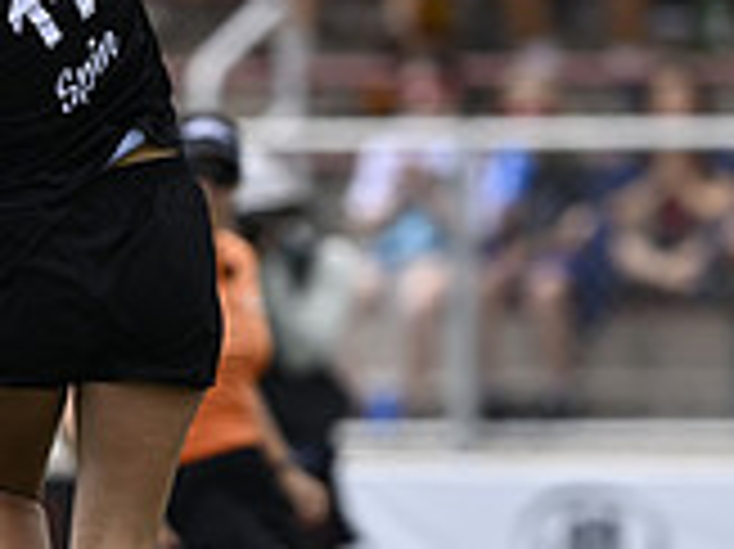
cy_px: 376
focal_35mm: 1369
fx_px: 29007
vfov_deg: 1.1
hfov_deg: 1.4
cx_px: 81
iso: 200
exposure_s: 1/1250
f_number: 4
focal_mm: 400
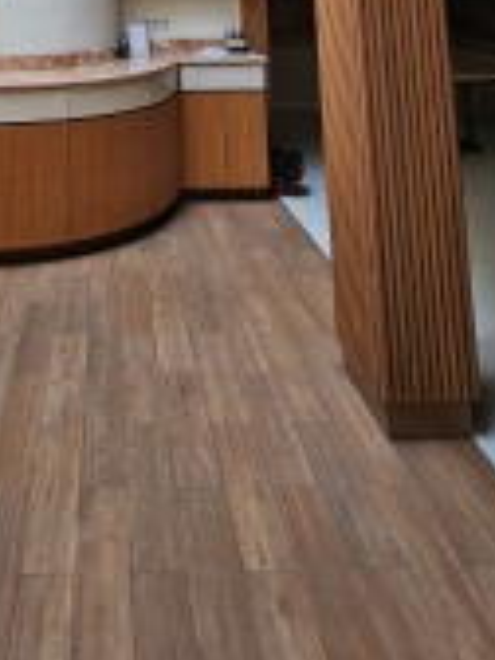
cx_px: 108
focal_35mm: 31
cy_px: -116
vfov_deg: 41.6
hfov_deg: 43.6
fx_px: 591
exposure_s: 1/70.8
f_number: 2.2
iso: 160
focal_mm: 2.2
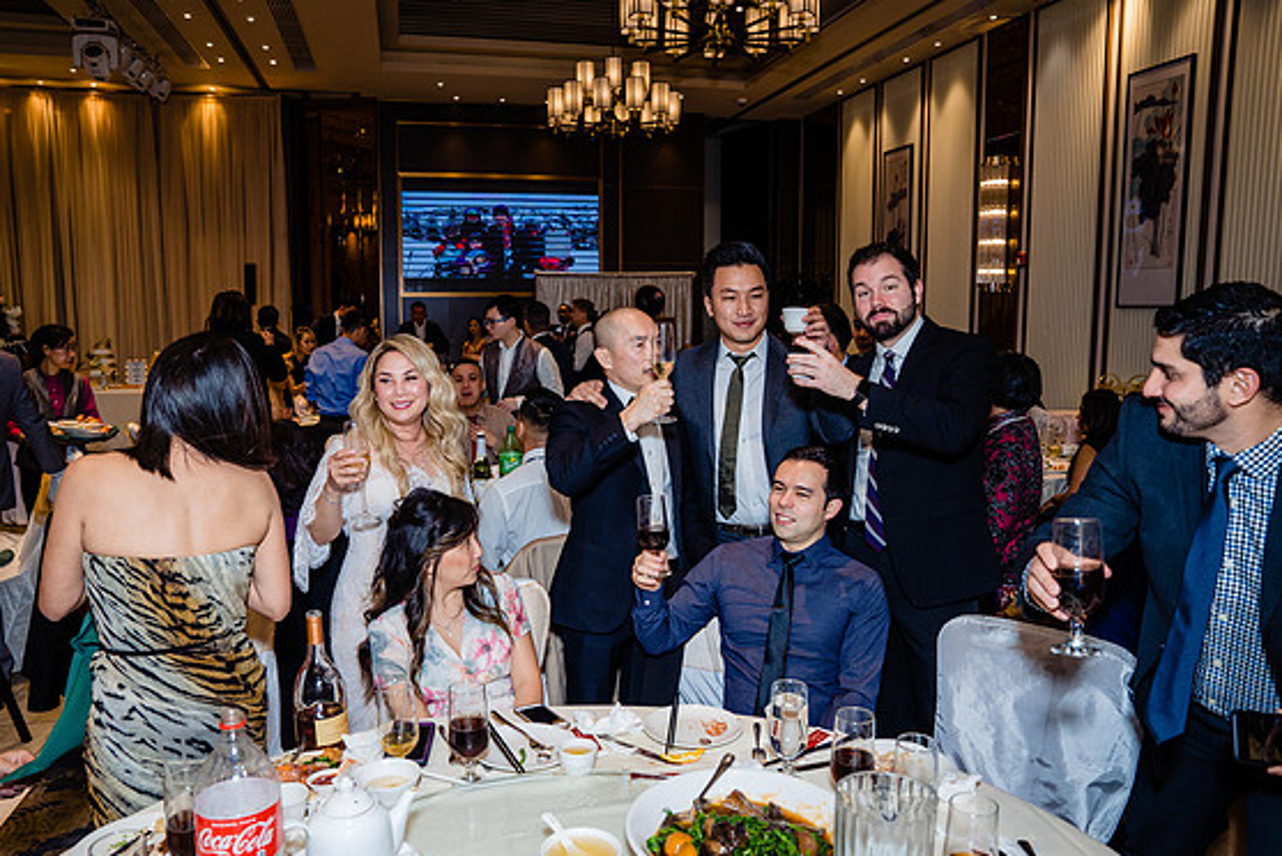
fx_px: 891
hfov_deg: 71.5
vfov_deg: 51.3
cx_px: 635
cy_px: 431
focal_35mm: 25
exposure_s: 1/250
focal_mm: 24
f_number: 4
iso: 1250
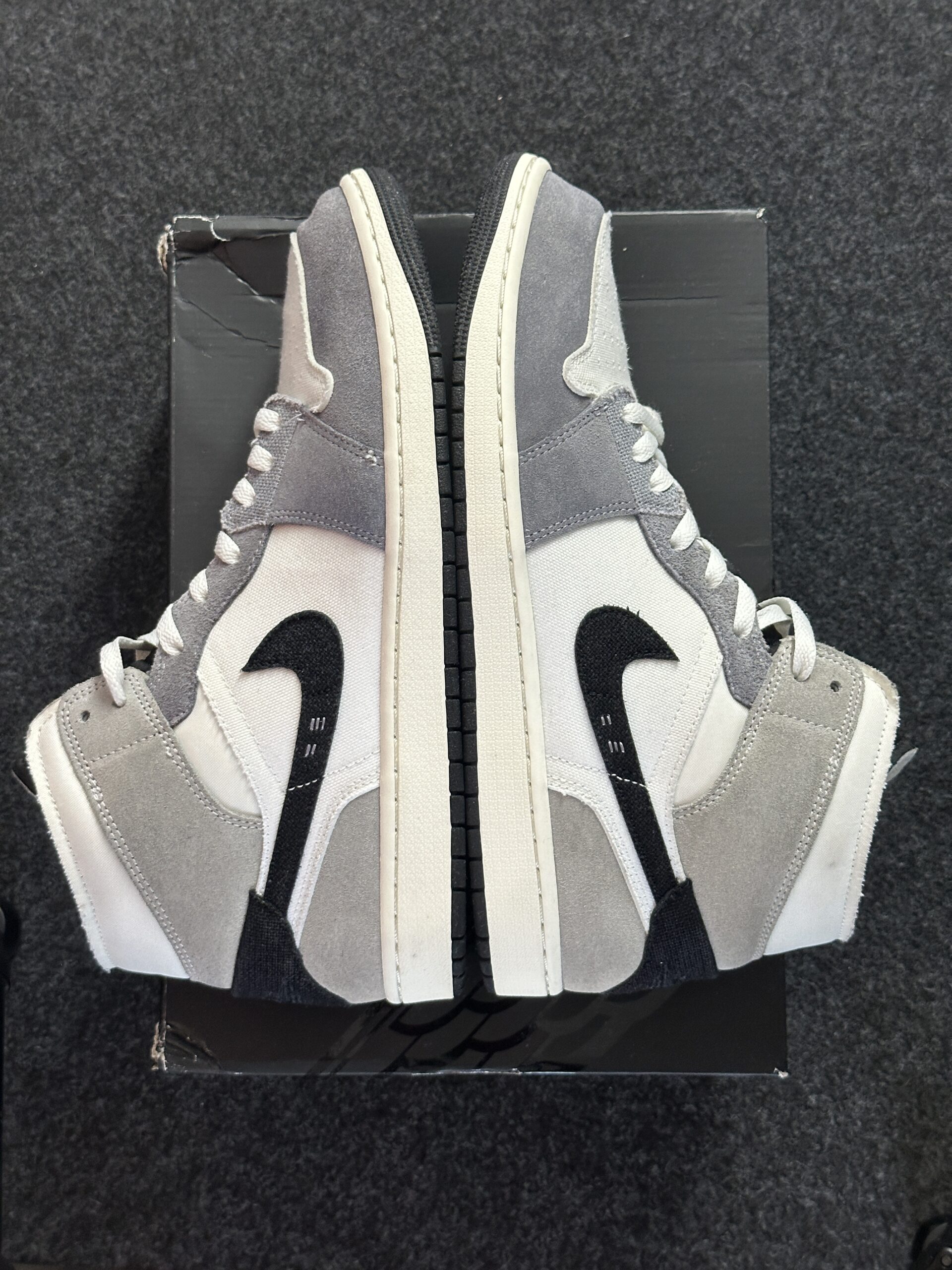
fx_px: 1760
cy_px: 635
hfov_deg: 30.3
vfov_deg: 39.7
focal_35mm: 48
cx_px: 476
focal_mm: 6.86
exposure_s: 1/50
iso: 200
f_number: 1.78
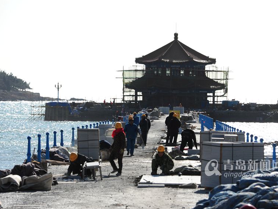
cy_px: 109
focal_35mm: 243
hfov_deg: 8.1
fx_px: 1951
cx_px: 151
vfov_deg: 6.1
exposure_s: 1/400
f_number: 10
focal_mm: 200
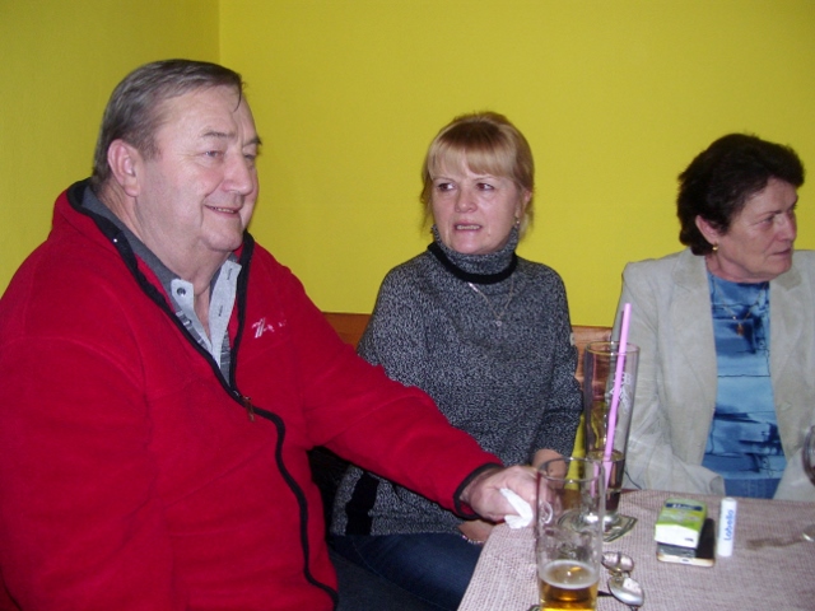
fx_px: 871
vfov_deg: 38.7
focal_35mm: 37
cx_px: 408
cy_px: 306
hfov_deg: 50.1
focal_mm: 6
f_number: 2.7
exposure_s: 1/60
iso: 125
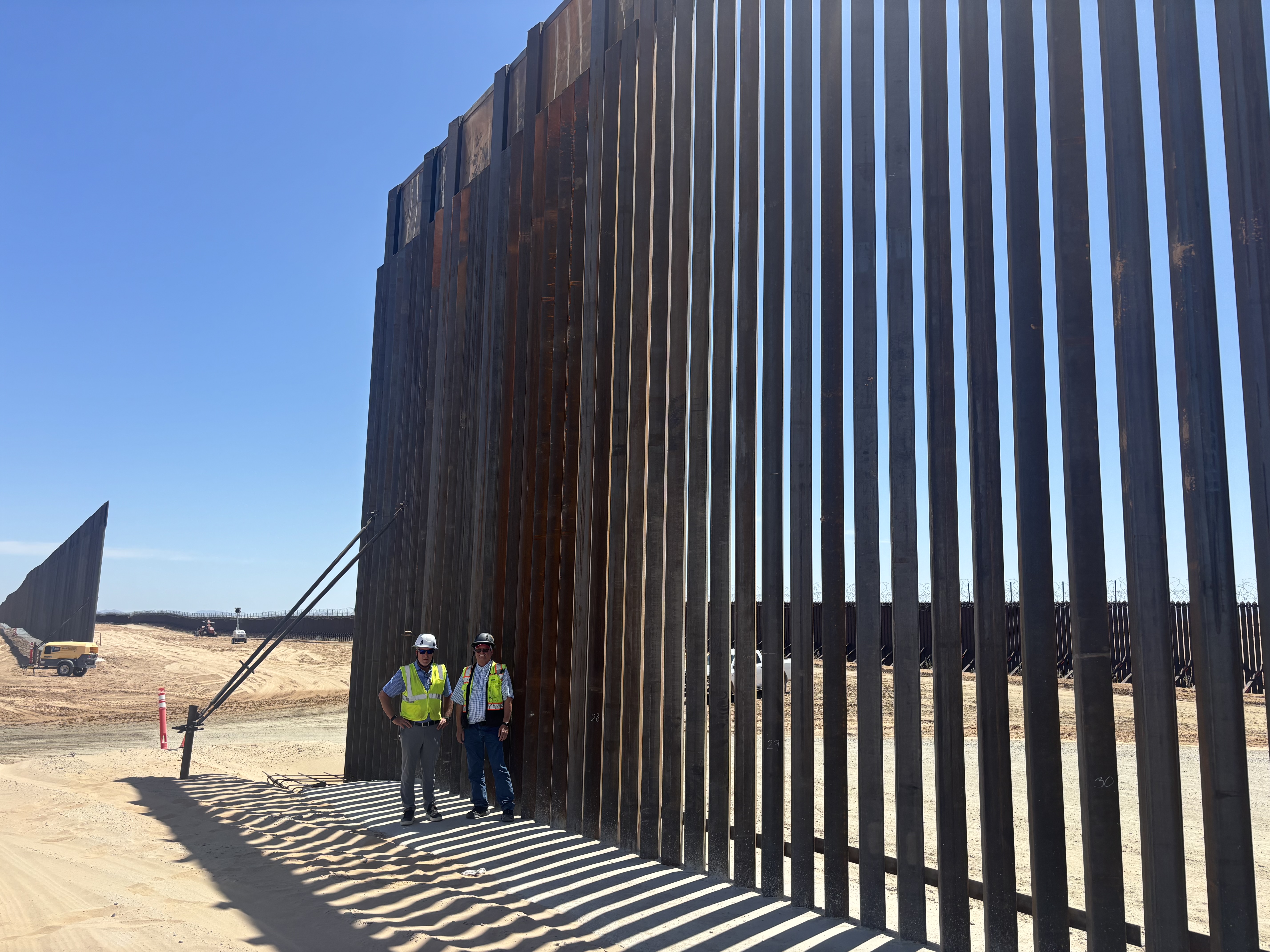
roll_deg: -0.6
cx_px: 635
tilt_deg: +10.0
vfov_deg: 53.1
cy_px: 476
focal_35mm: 26
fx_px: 954
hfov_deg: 67.3
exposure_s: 1/3413
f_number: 1.6
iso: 50
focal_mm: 5.96
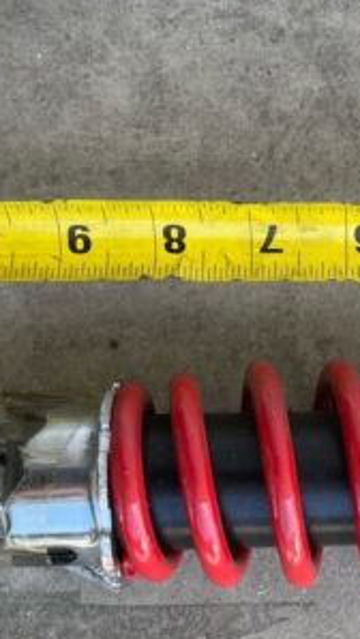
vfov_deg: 36.2
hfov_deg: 20.5
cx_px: 349
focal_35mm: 57
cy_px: 427
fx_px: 966
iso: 32
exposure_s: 1/448
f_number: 1.6
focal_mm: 5.1
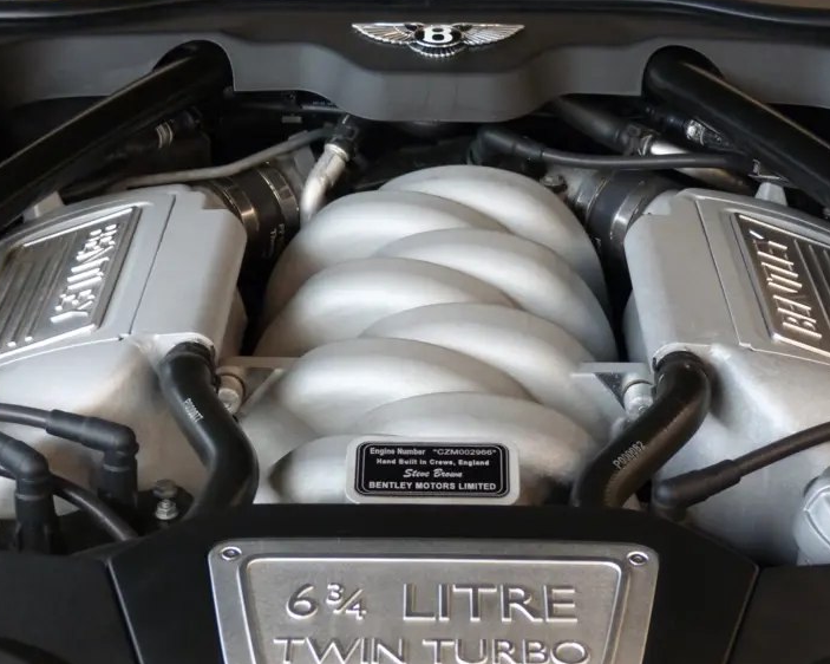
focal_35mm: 80
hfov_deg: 23.9
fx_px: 1965
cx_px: 440
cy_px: 341
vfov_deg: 19.2
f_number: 3.3
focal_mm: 12.9
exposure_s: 1/20
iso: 200
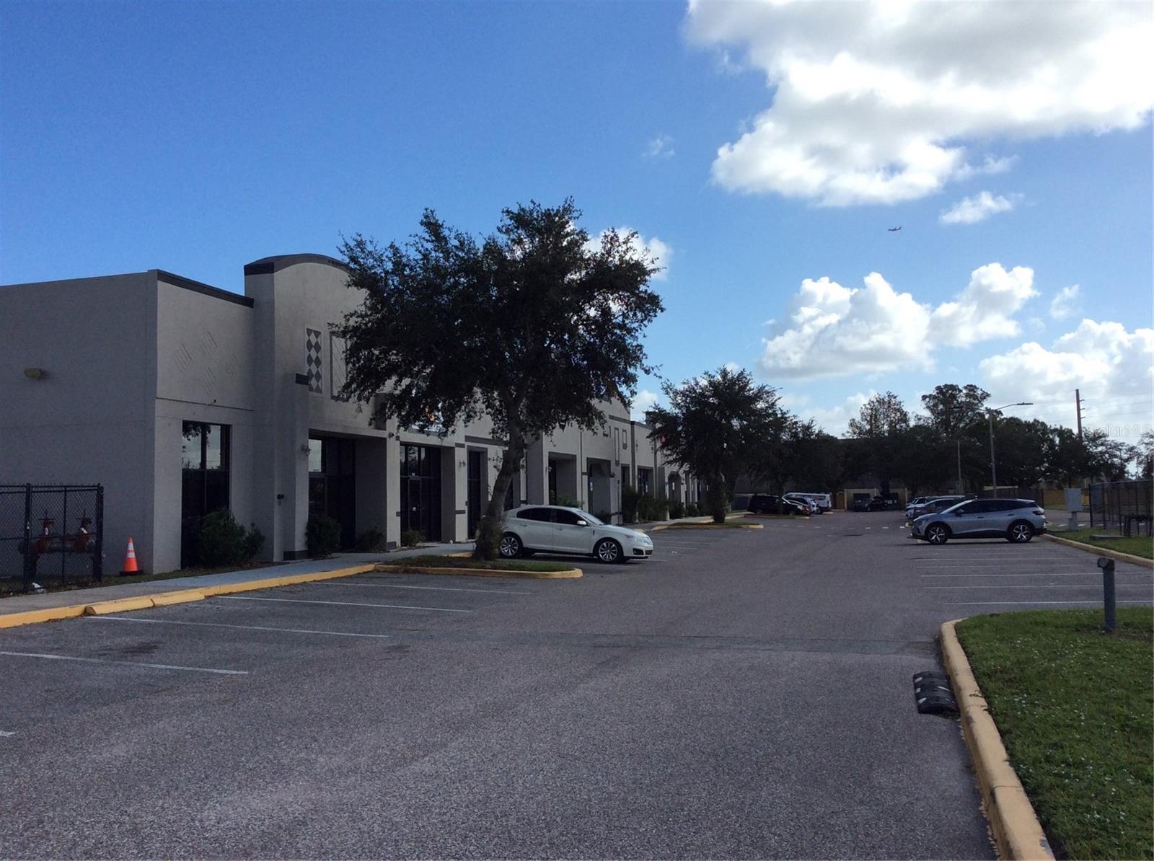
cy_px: 430
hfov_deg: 56.9
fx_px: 1065
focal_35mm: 32
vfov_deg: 44.0
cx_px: 577
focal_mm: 3.3
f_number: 2.4
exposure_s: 1/1684
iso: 32
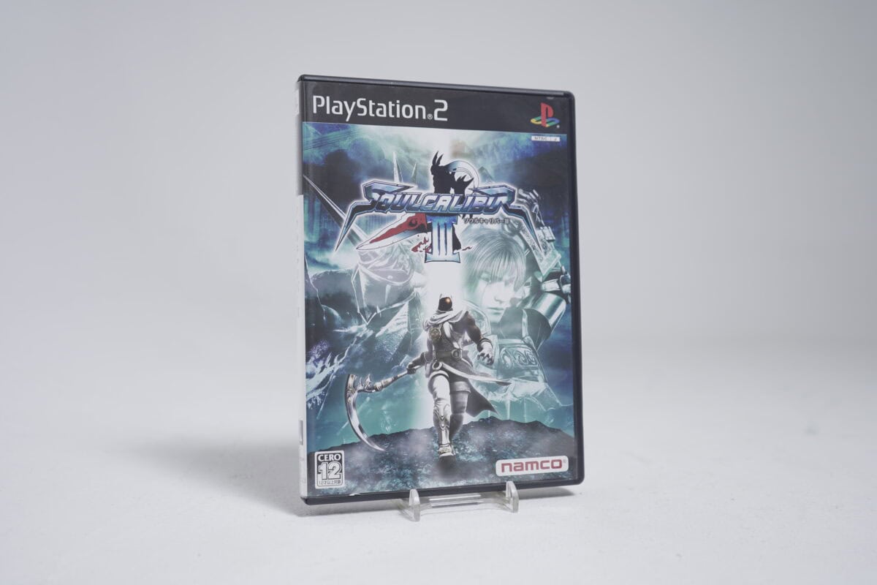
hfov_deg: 53.1
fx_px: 877
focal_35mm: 36
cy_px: 292
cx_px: 438
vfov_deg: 36.9
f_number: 4.5
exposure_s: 1/10
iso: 100
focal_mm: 36
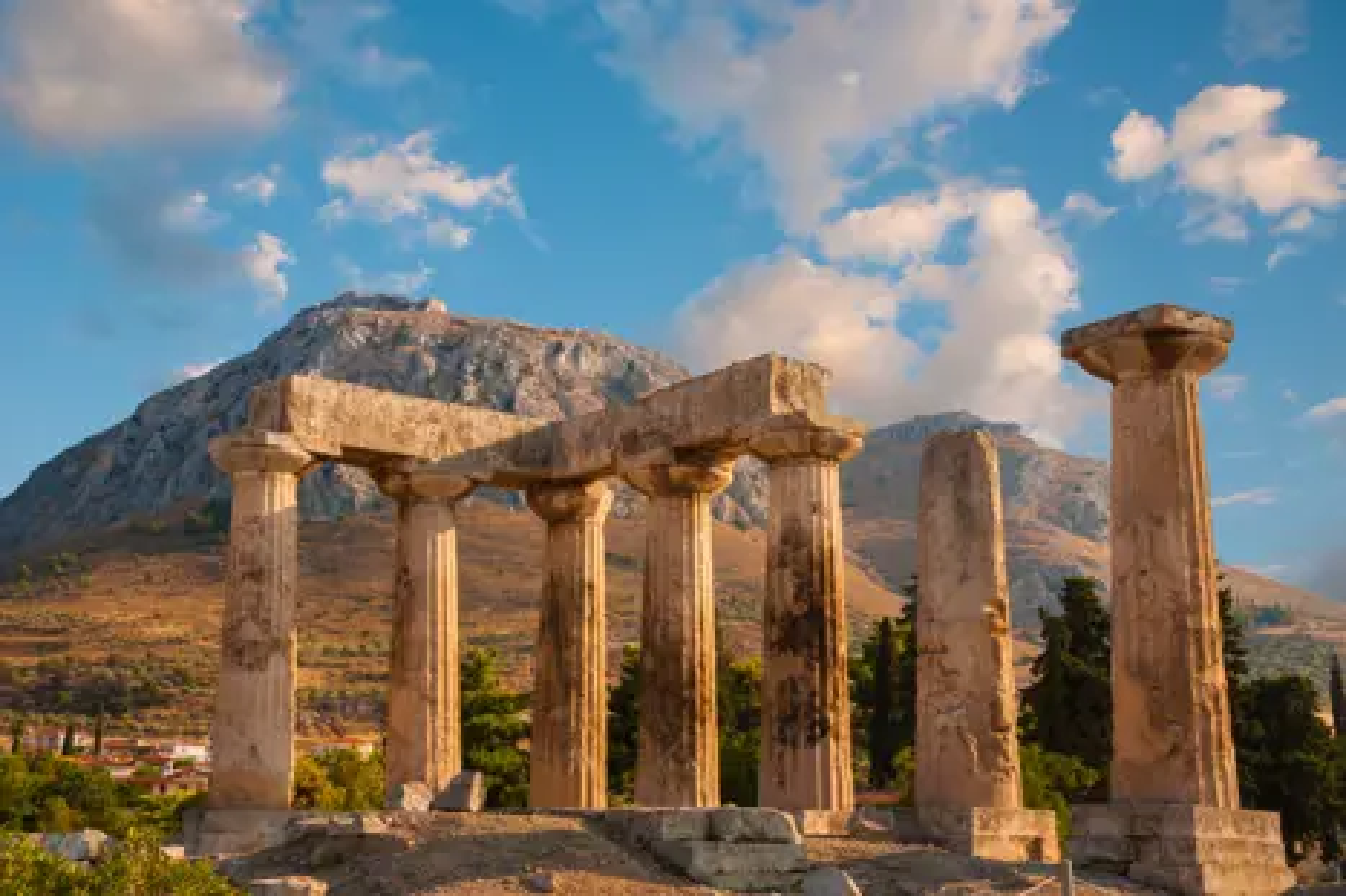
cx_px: 673
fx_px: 1682
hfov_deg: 43.6
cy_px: 448
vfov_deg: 29.8
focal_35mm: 45
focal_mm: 30
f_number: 16
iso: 200
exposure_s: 1/40
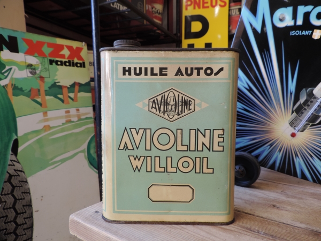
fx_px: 223
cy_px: 120
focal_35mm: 24
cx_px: 160
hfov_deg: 71.6
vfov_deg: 56.8
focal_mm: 4.3
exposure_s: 1/30
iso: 90
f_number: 3
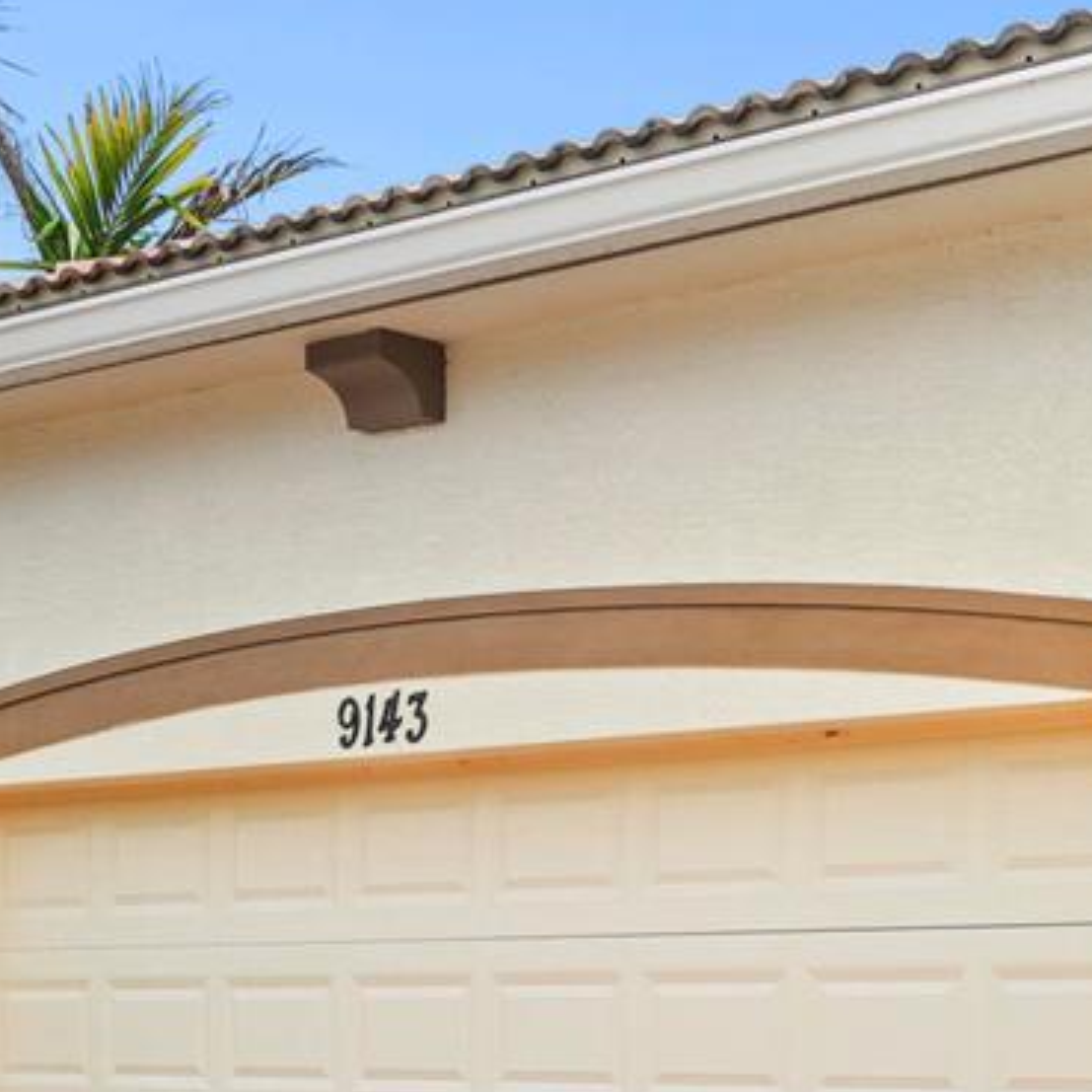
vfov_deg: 23.9
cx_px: 1370
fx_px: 2498
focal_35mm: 70
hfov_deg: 22.4
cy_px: 994
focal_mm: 19
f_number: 10
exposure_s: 1/50
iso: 100
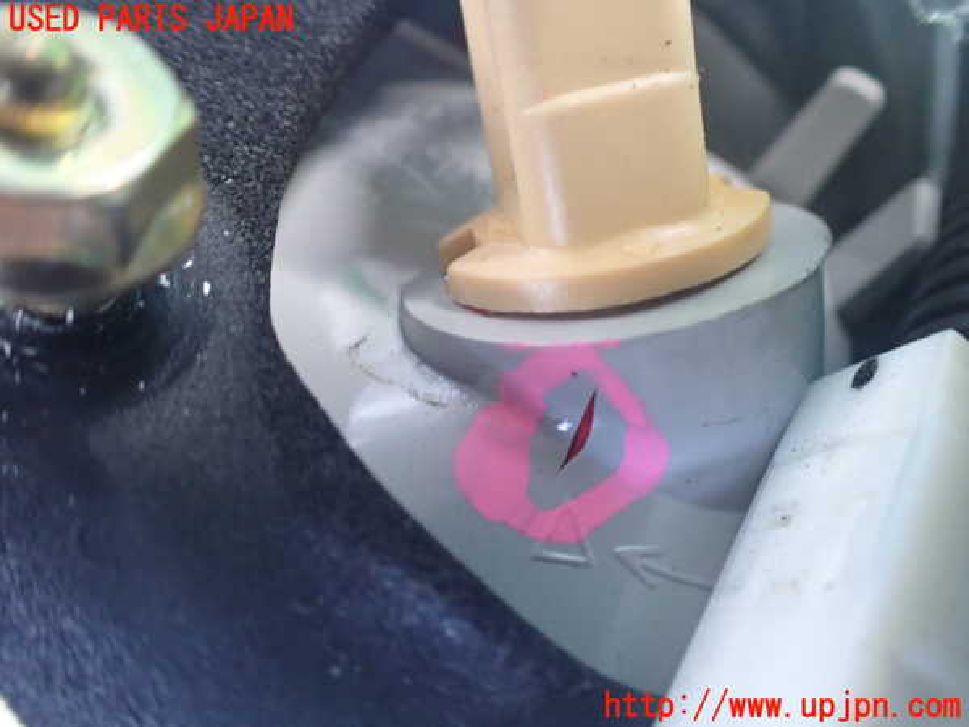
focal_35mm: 30
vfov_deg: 46.8
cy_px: 364
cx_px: 484
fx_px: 840
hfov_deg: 60.0
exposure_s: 1/30
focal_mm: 5.4
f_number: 2.3
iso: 800
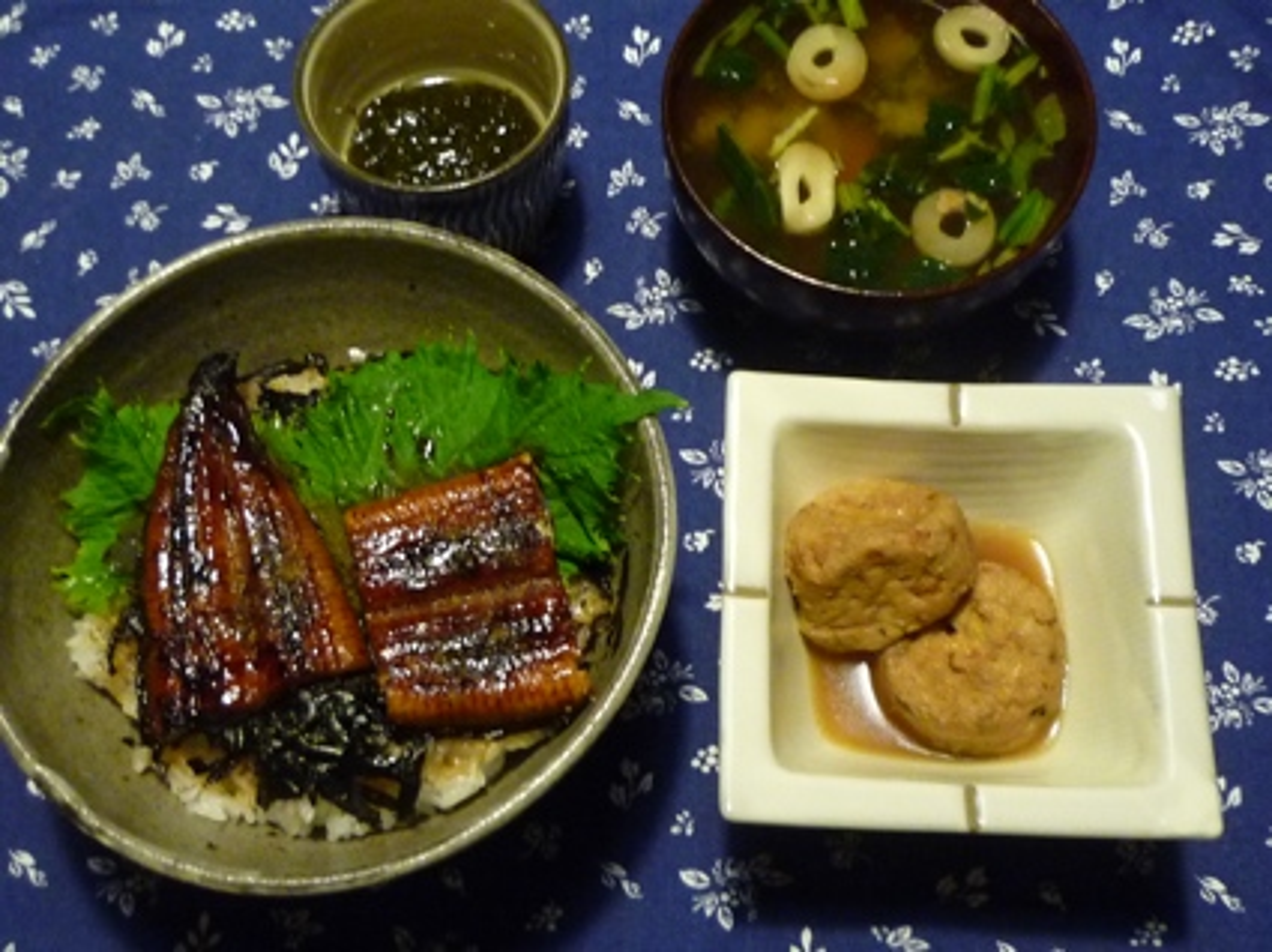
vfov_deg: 33.5
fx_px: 1579
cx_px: 636
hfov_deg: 43.9
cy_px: 476
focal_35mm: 43
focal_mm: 4.4
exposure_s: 1/8
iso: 400
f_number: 2.8
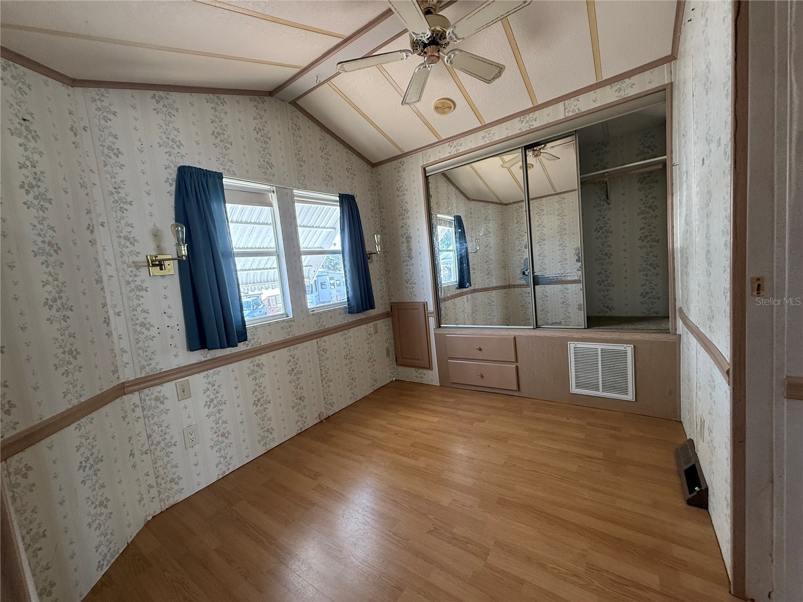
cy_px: 301
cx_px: 402
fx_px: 325
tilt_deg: -5.5
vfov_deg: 85.7
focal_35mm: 14
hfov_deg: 102.1
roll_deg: +4.6
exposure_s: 1/99
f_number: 2.2
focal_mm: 2.22
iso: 250
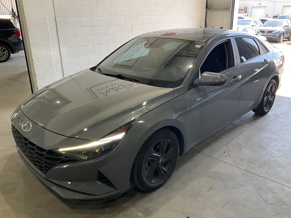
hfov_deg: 61.7
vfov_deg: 48.2
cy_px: 109
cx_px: 146
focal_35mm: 29
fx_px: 244
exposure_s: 1/122
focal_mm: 3
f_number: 1.8
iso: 32
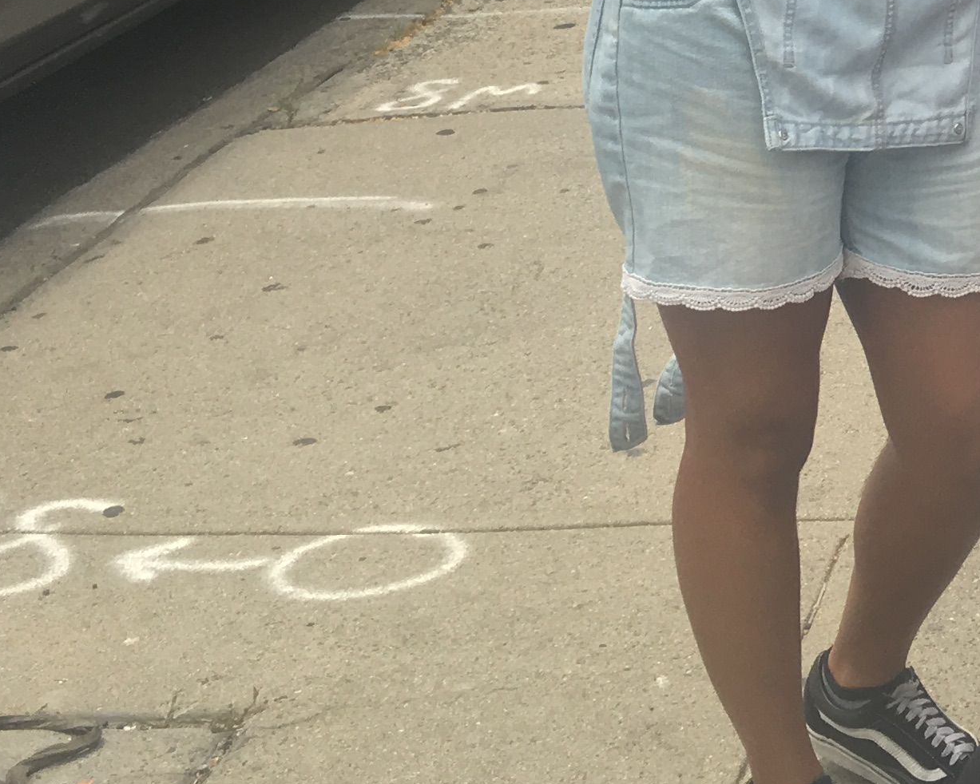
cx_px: 1538
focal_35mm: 93
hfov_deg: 18.0
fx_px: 2698
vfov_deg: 15.6
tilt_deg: -9.1
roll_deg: -2.2
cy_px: -287
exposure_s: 1/836
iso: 25
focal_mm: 4.15
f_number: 2.2
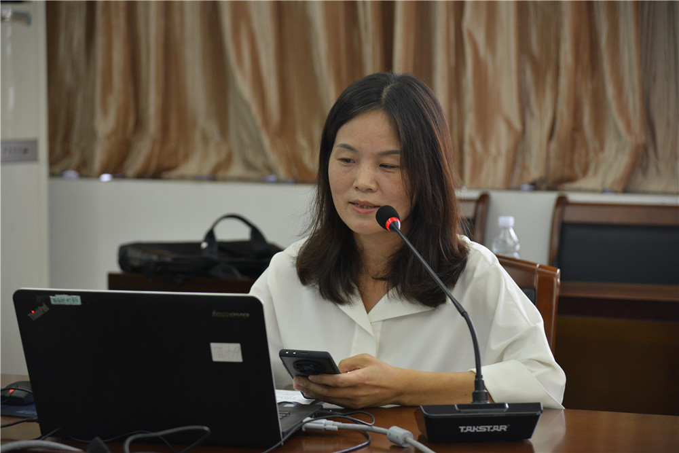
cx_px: 340
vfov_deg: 13.0
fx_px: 1981
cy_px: 226
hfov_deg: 19.5
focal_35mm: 105
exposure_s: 1/80
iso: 1000
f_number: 5
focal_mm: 105
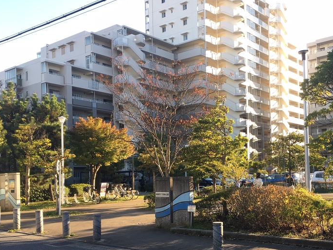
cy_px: 169
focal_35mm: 40
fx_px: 385
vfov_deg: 35.6
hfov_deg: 46.0
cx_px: 224
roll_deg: +0.5
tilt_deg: +1.8
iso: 25
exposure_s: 1/208
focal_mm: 4.15
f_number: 2.2
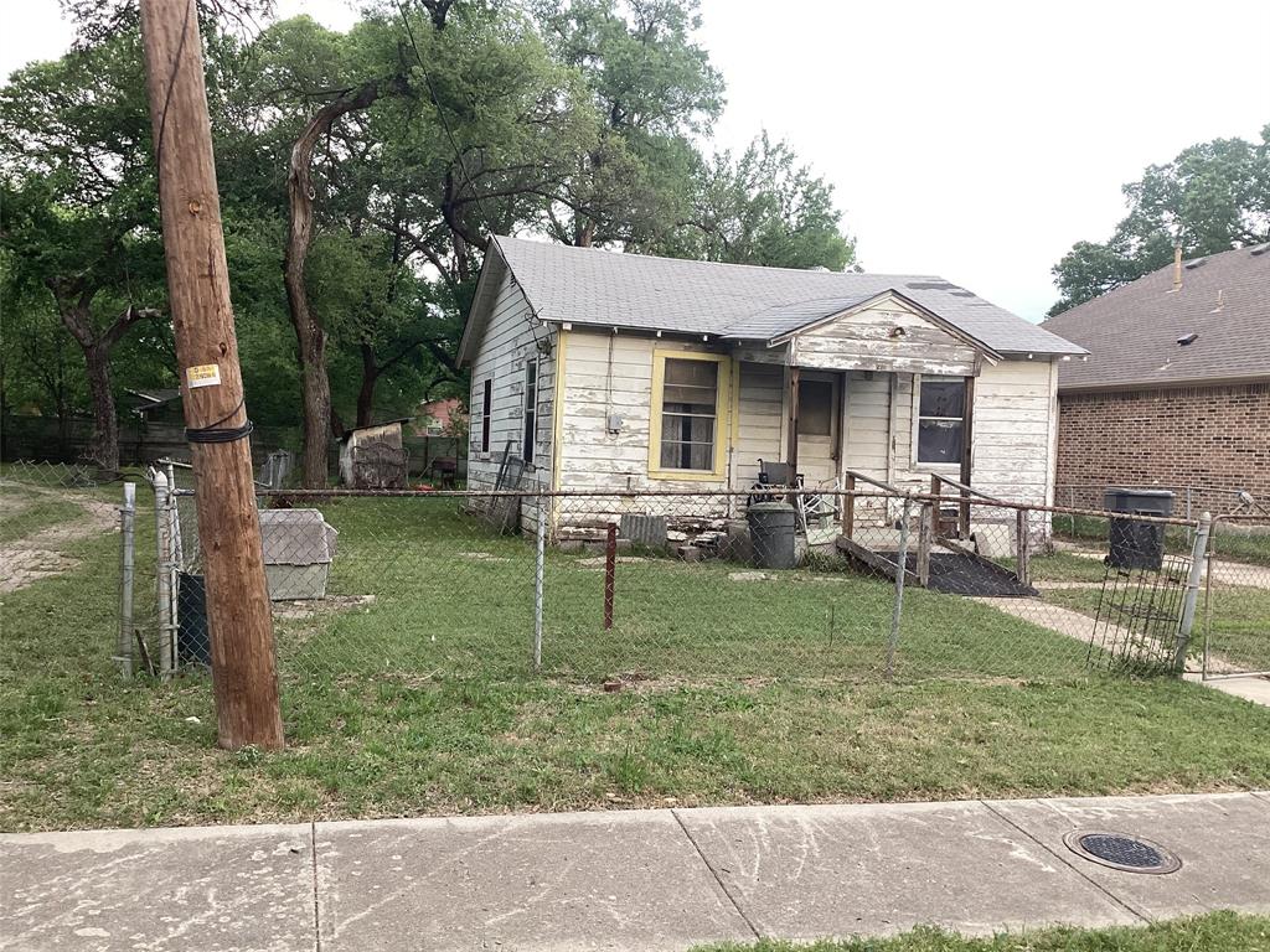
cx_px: 635
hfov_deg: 58.4
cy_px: 476
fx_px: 1137
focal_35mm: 31
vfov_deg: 45.4
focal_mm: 3.3
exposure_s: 1/120
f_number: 2.4
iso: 80
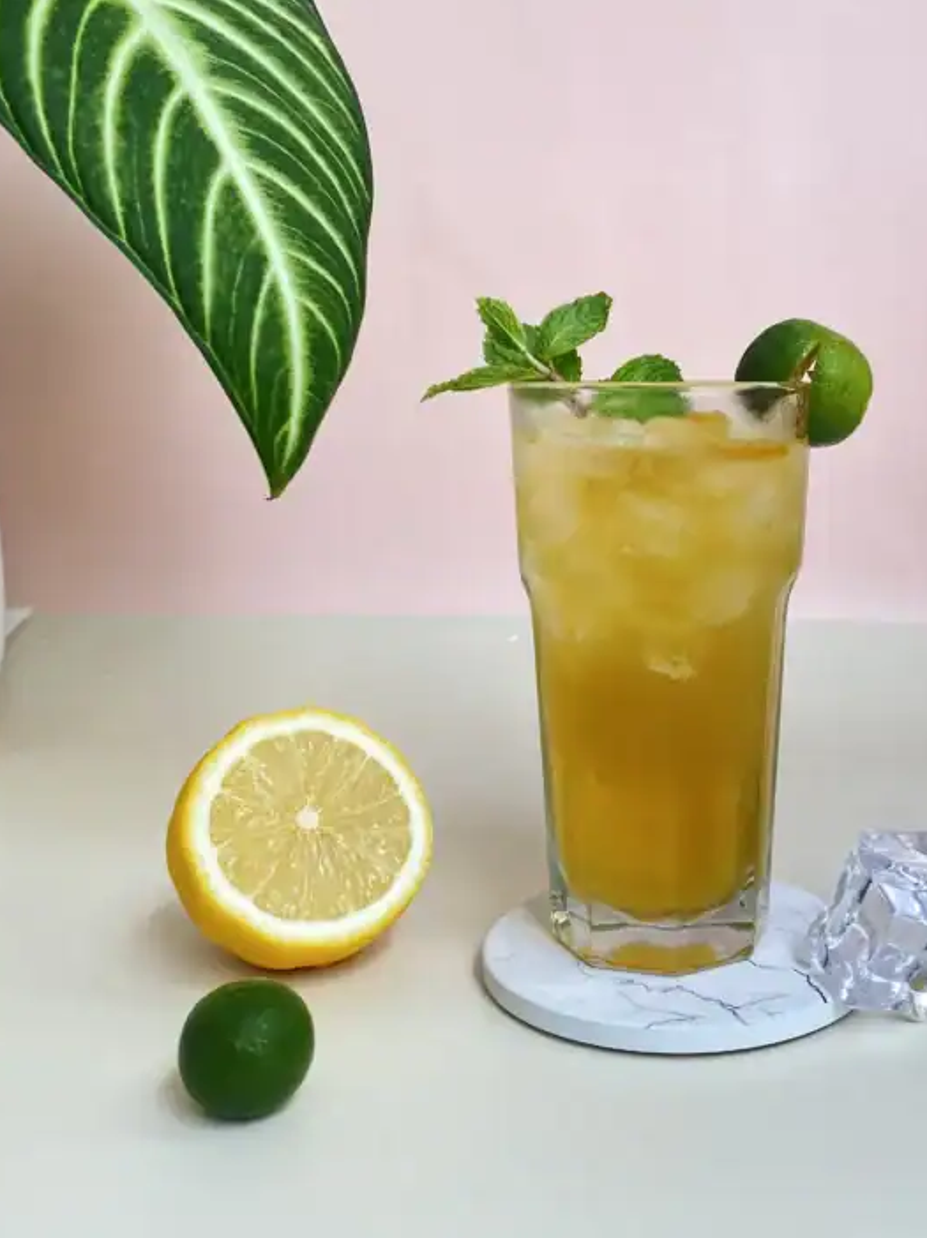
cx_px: 655
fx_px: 1358
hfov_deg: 37.1
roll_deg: -0.4
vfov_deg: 48.8
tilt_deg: -3.8
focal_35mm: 38
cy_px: 509
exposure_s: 1/100
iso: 100
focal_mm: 4.25
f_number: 1.8
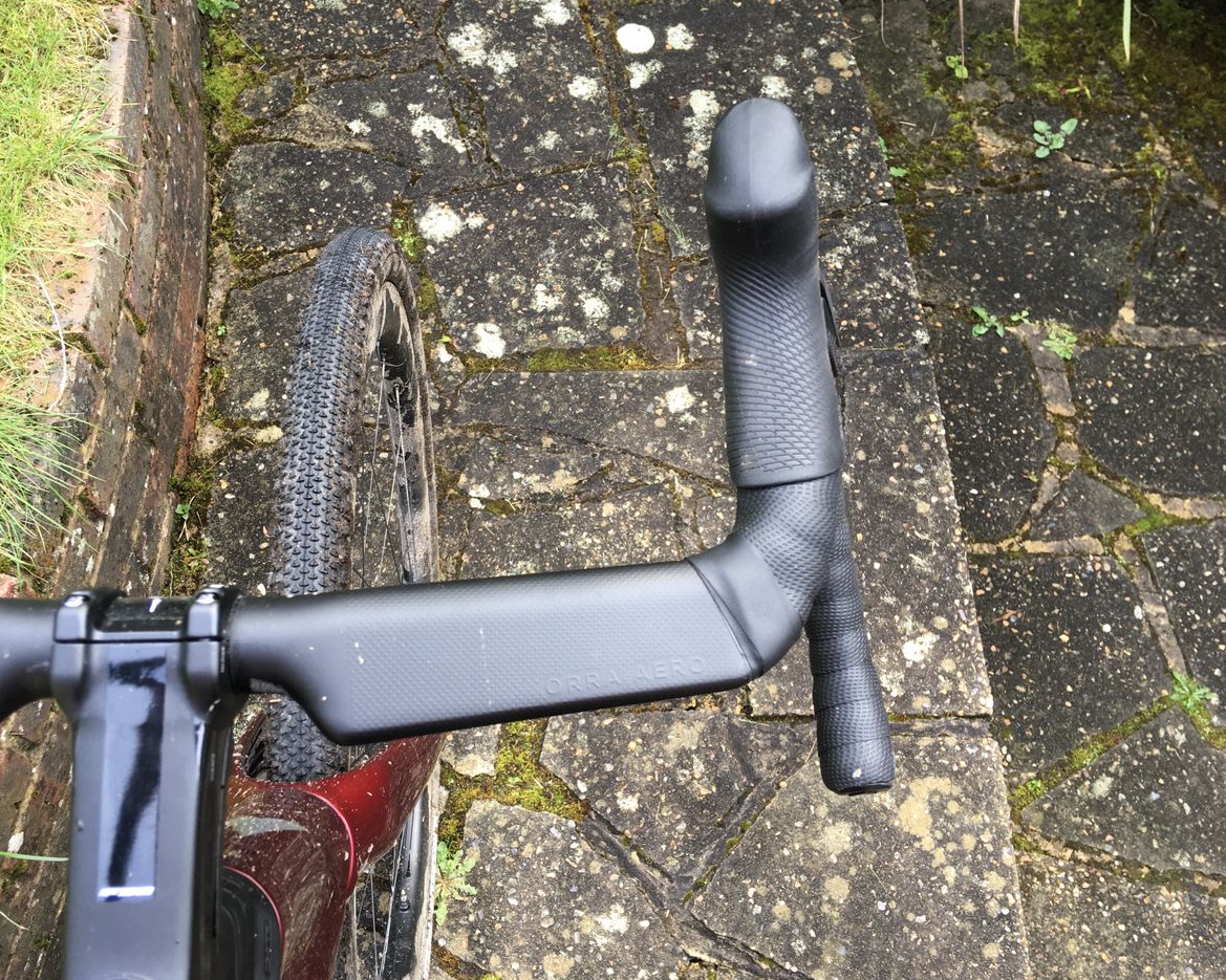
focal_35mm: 31
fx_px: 1125
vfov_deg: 47.1
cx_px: 561
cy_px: 491
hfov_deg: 57.1
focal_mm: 4.15
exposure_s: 1/100
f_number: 2.2
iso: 32
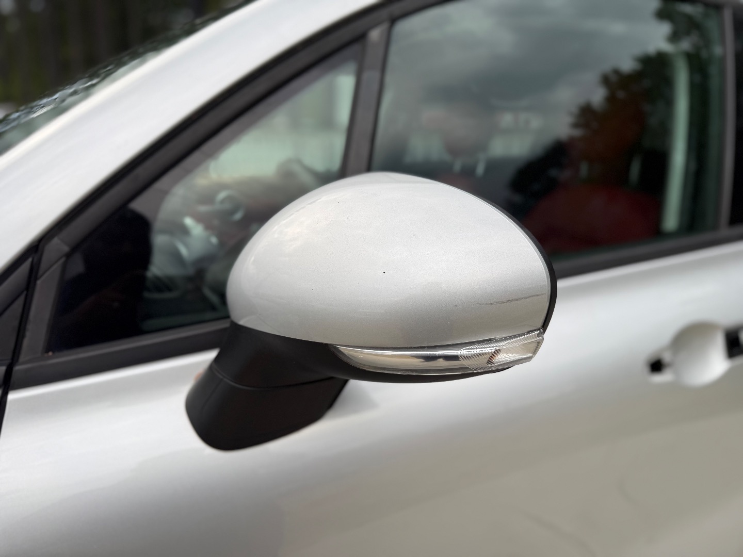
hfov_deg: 71.6
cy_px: 278
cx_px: 372
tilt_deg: -14.8
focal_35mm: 24
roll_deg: -0.7
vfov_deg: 56.8
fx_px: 515
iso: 80
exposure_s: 1/401
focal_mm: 6.76
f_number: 1.78
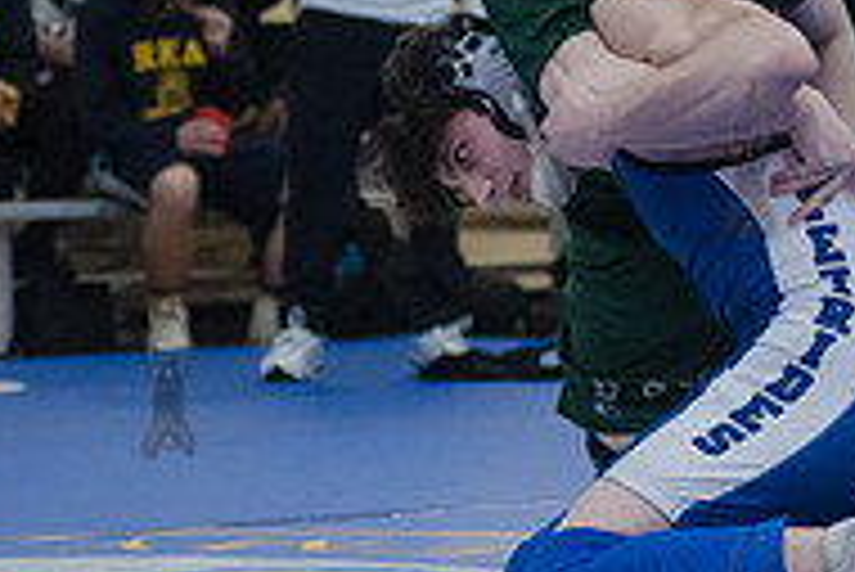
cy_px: 160
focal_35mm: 244
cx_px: 747
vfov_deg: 5.6
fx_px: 5799
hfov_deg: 8.4
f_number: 3.2
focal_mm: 80
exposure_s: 1/400
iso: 8000
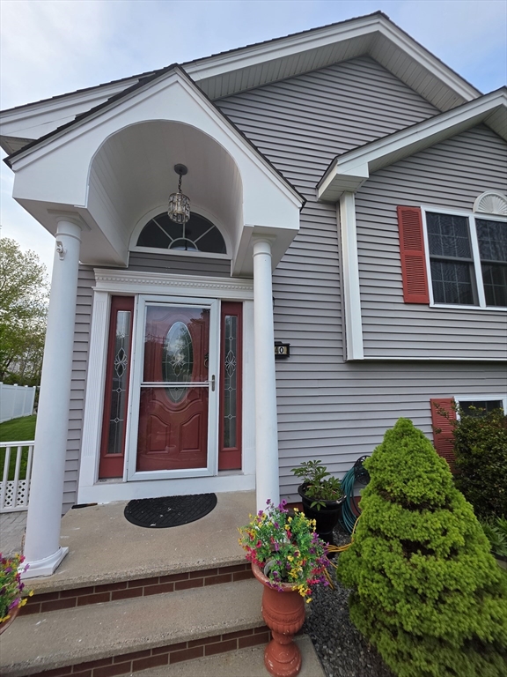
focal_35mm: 13
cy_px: 338
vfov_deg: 106.2
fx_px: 254
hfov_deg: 89.9
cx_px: 254
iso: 25
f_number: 1.9
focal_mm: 2.2
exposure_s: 1/120
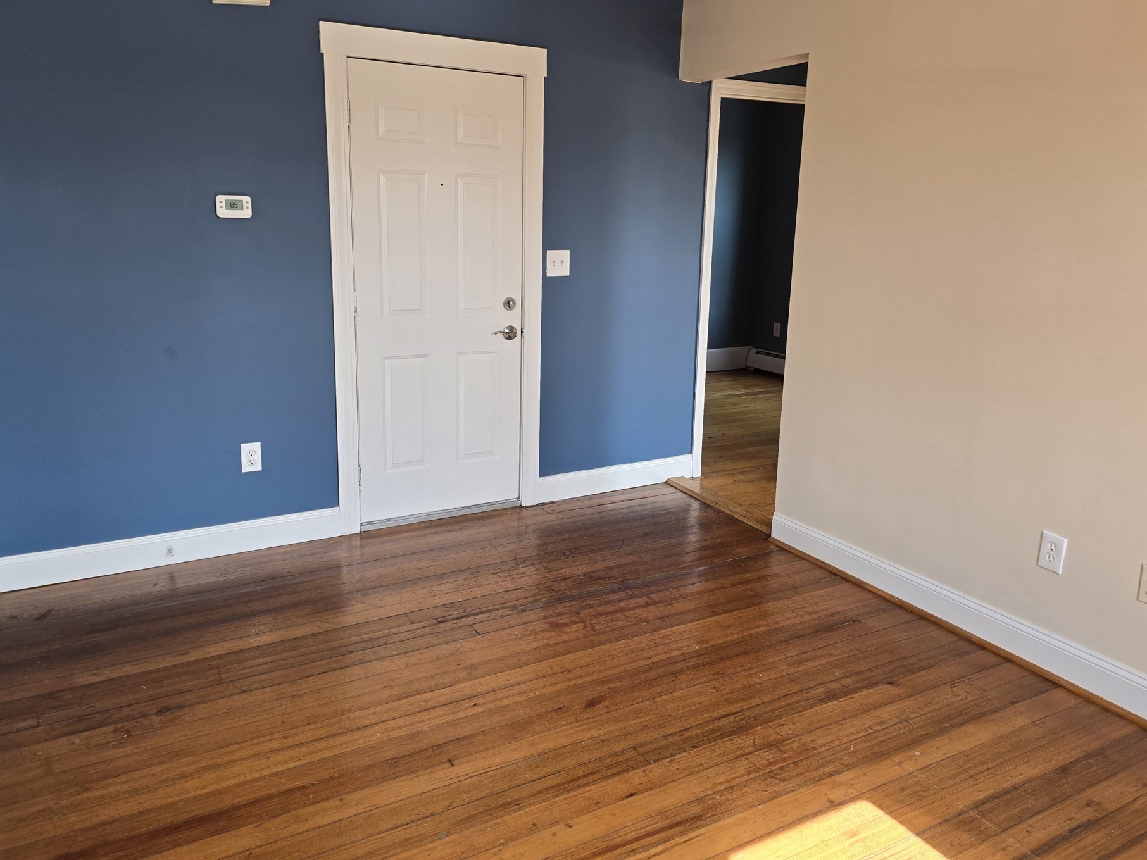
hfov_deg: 67.3
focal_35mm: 26
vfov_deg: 53.0
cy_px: 405
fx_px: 862
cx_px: 562
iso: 80
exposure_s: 1/180
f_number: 1.7
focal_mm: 6.3
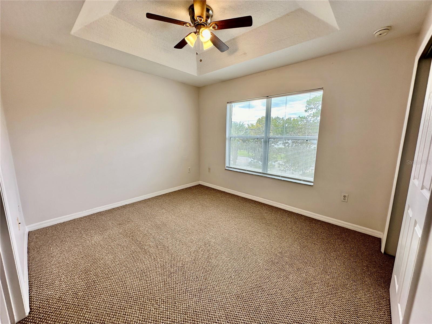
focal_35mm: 14
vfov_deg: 85.7
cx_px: 216
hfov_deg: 102.1
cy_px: 162
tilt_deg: -7.6
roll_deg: -1.0
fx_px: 175
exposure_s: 1/145
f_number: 2.2
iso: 40
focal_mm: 2.22
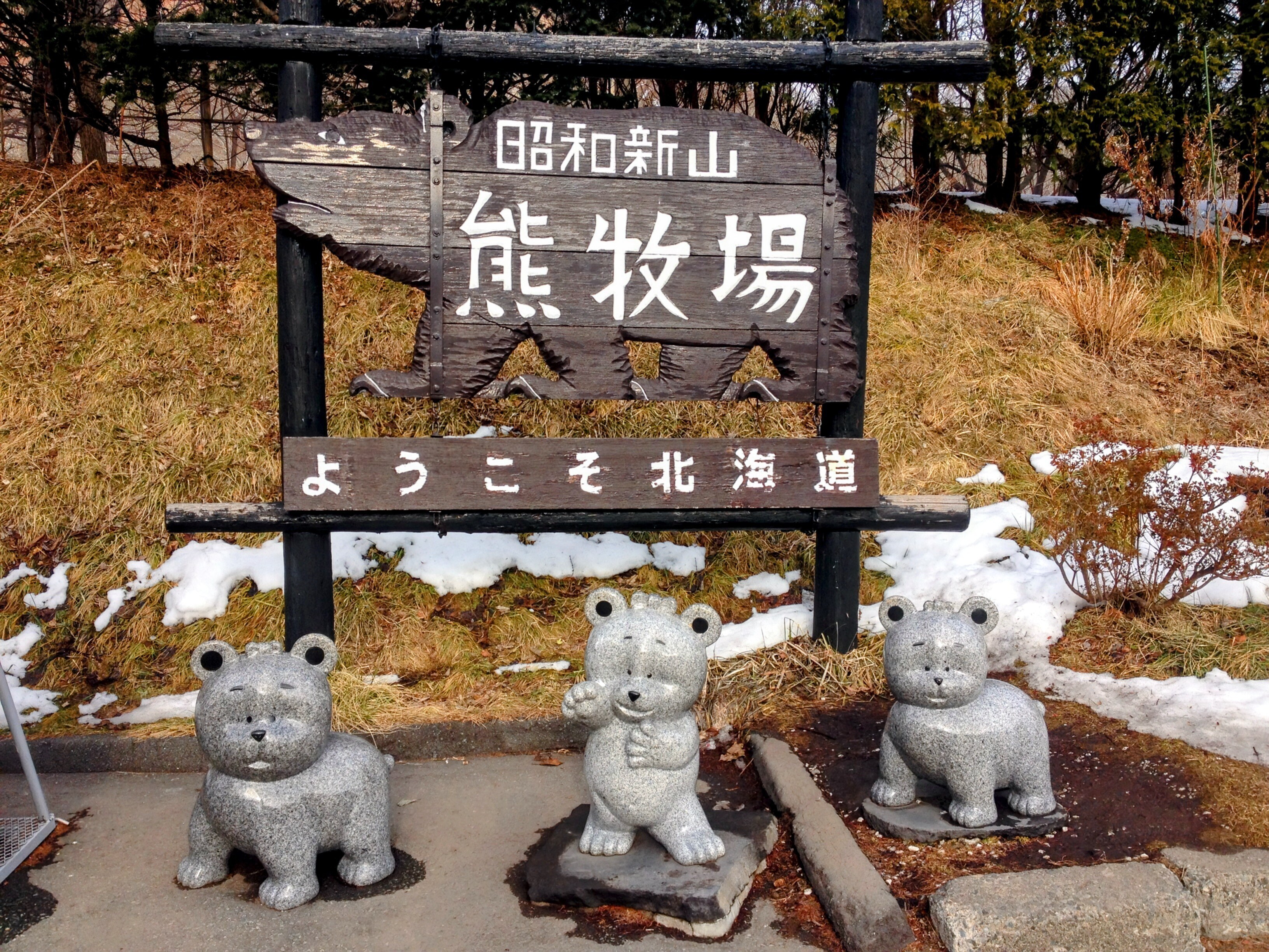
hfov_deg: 52.6
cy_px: 476
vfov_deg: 40.7
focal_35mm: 35
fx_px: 1283
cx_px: 634
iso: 50
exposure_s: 1/575
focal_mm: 4.28
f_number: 2.4
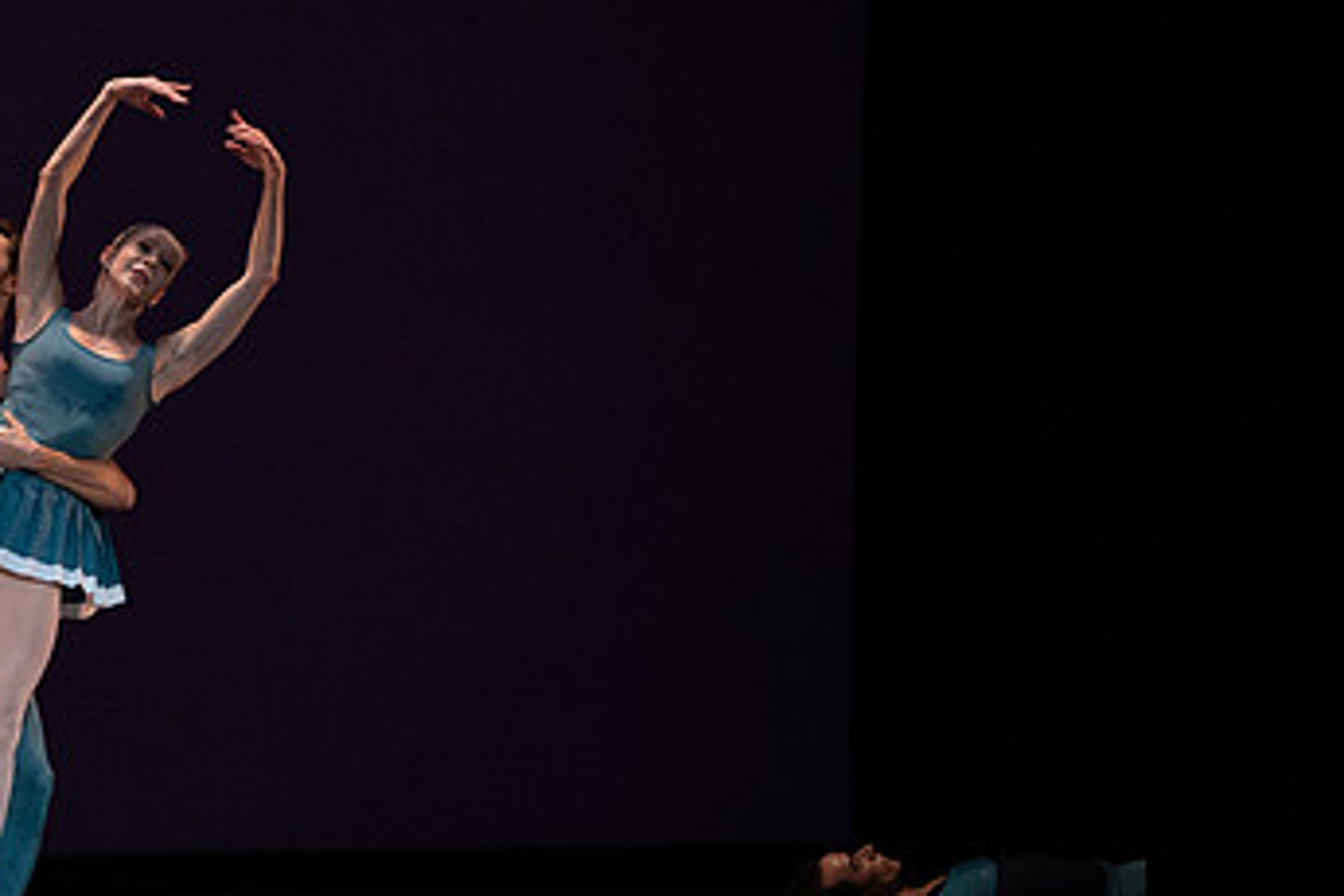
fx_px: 19001
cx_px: 362
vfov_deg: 2.7
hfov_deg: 4.0
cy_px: 469
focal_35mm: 509
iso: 5000
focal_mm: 303
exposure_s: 1/400
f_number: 8
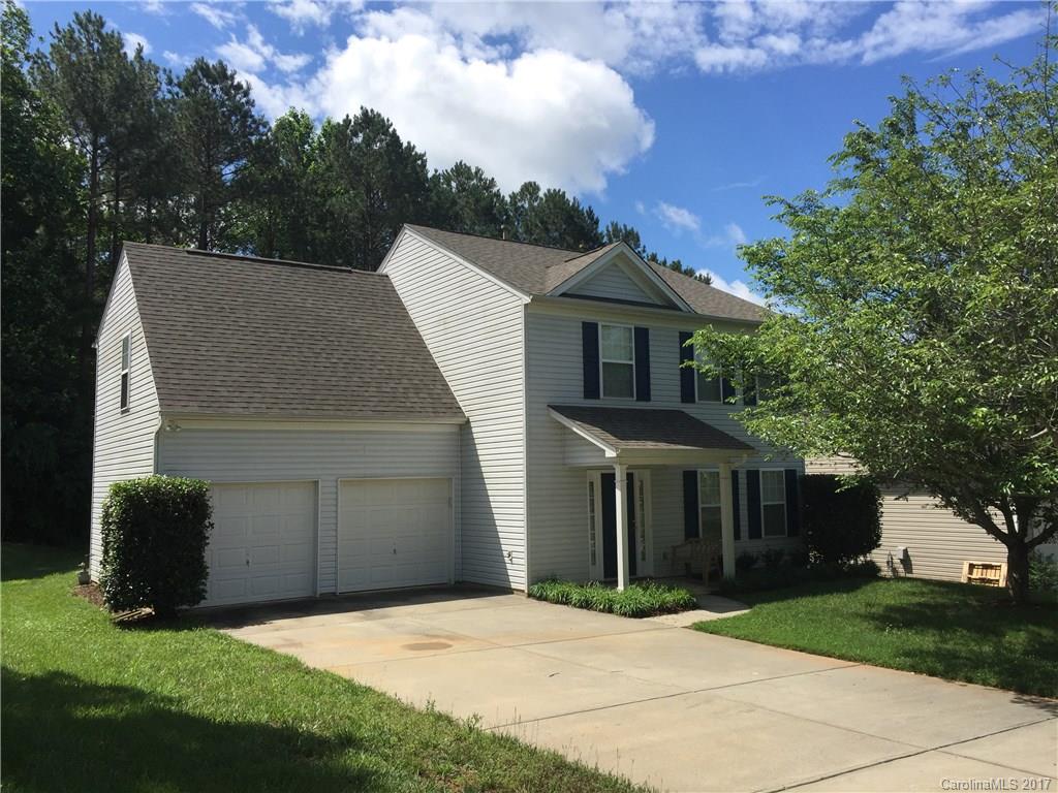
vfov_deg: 48.2
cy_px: 396
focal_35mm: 29
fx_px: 886
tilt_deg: +6.2
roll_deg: +0.0
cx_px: 529
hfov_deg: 61.7
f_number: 2.2
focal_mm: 4.15
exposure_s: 1/2198
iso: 32
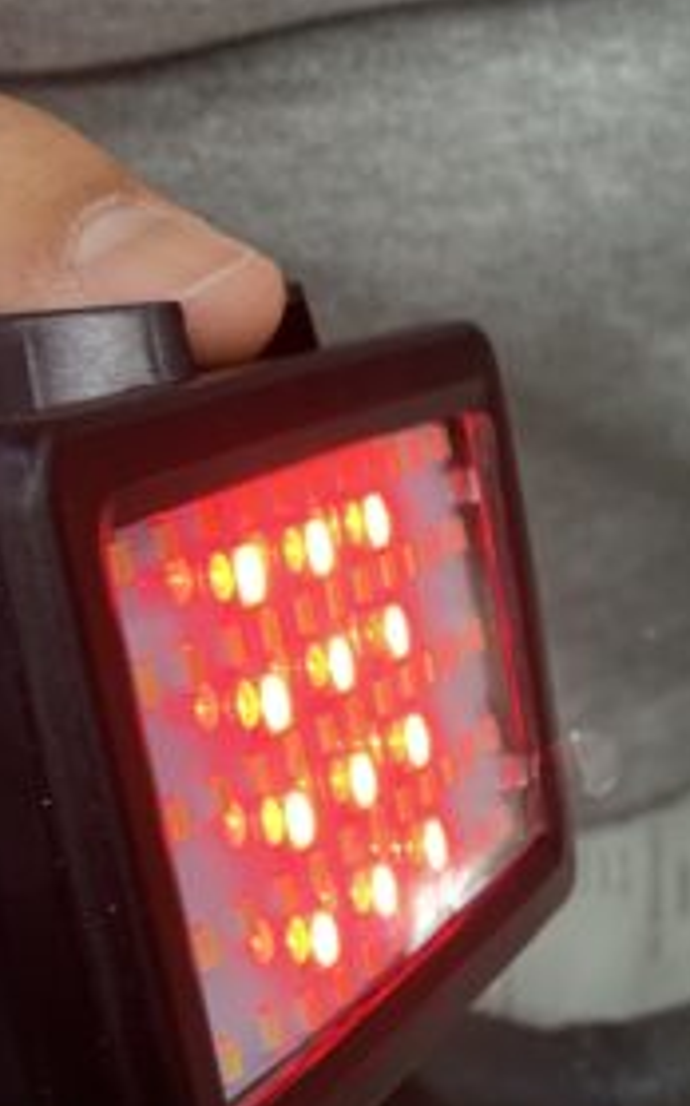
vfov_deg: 24.7
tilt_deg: -63.8
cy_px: 1158
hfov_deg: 15.1
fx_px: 2381
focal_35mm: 79
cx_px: 1083
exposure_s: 1/78
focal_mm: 4.25
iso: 50
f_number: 1.8
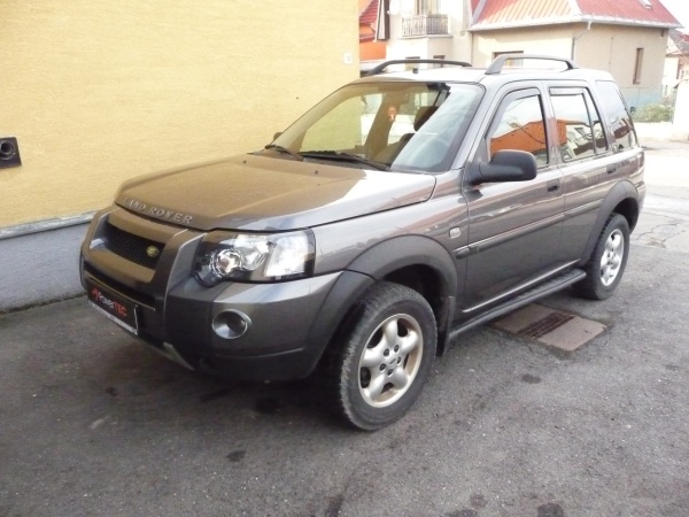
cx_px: 344
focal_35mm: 28
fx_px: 557
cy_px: 258
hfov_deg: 63.4
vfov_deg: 49.7
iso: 1600
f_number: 8
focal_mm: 4.7
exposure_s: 1/250
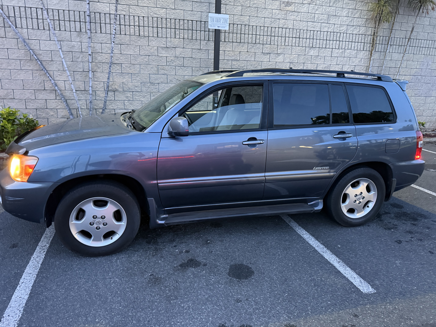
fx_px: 302
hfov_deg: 71.6
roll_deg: -1.7
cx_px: 218
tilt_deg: -13.7
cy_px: 164
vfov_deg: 56.8
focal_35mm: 24
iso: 1000
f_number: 1.78
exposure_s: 1/40
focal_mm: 6.76
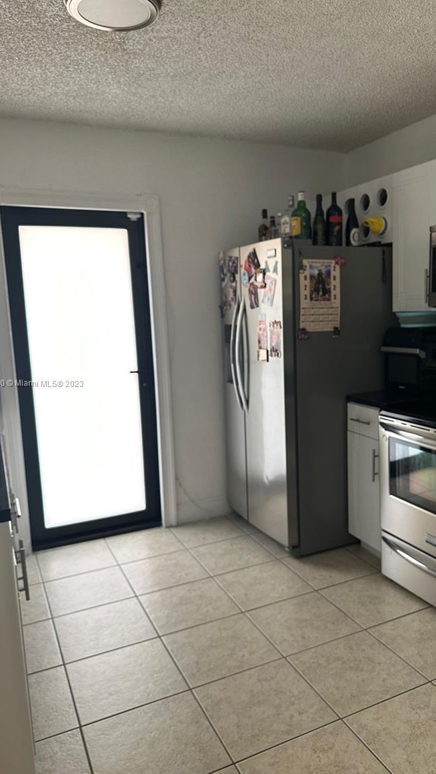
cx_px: 261
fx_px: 555
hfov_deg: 42.7
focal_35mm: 27
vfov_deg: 69.9
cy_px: 384
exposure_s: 1/120
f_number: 1.78
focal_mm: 6.86
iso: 160
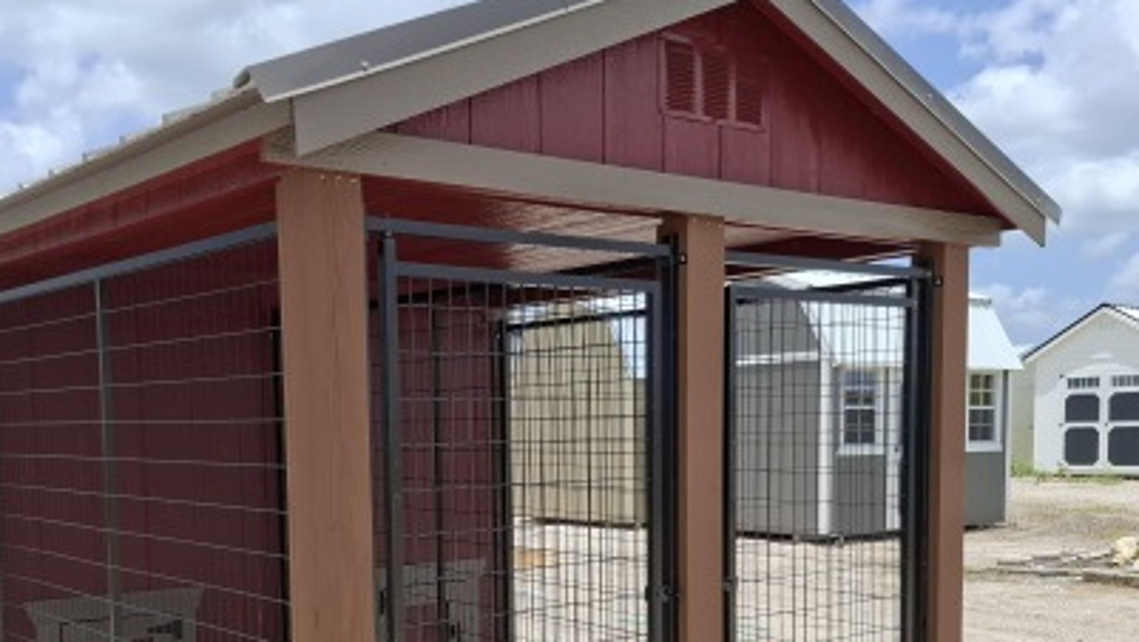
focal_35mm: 40
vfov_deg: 28.9
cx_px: 477
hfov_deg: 50.2
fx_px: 1209
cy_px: 543
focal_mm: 5.54
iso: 50
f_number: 1.8
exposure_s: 1/2639
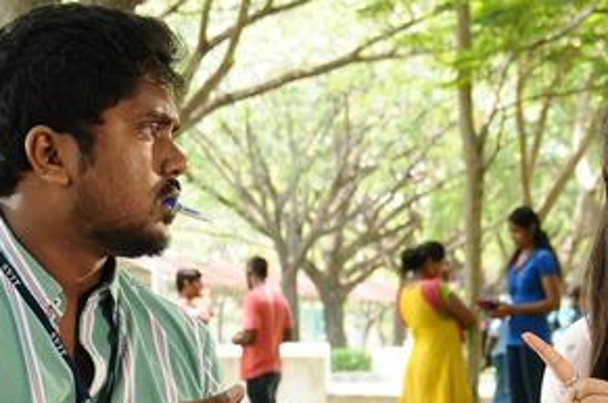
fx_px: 2664
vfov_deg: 8.6
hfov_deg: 13.0
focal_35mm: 158
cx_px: 370
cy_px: 418
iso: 250
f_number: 5
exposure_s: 1/80
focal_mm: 34
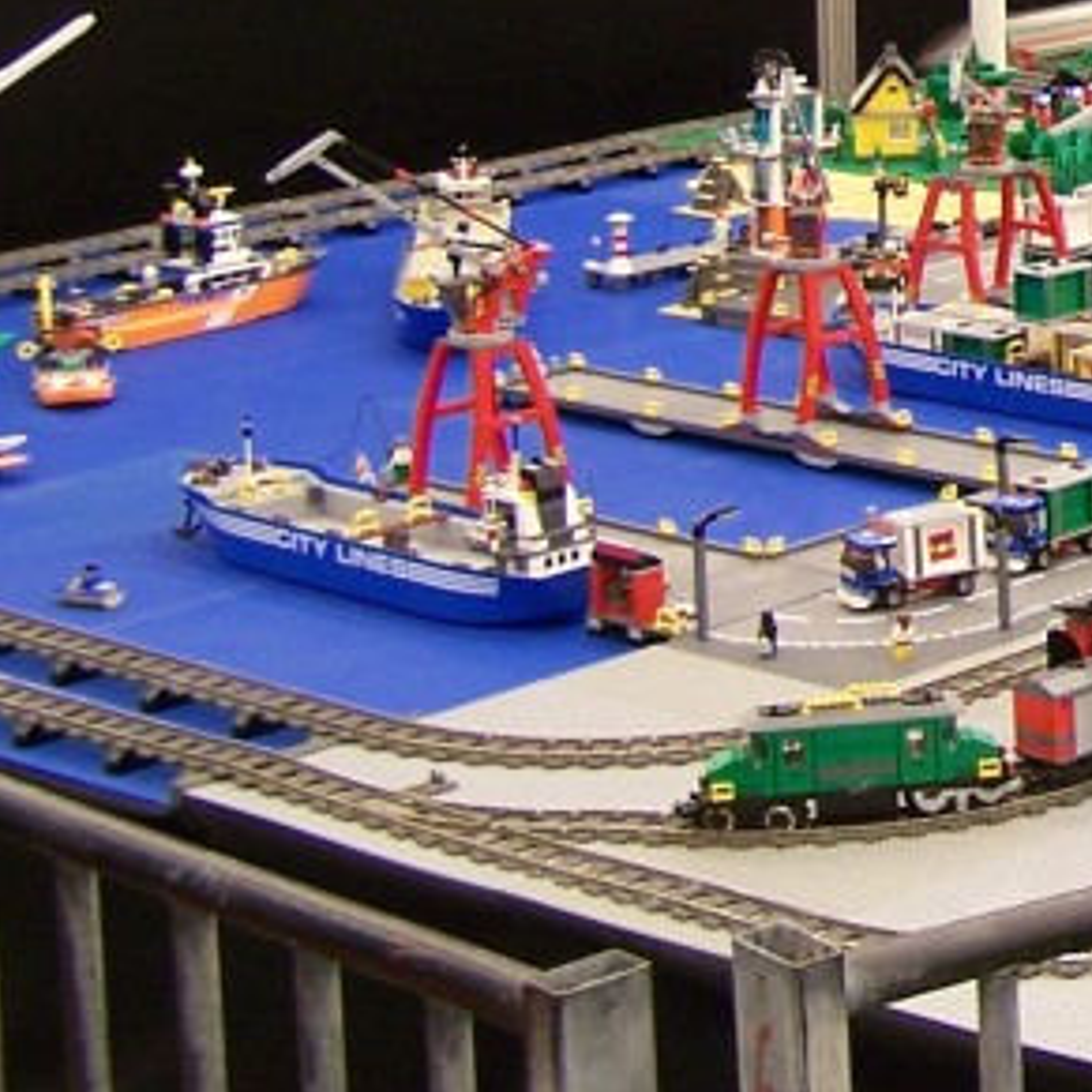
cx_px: 1797
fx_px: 4211
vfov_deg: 14.6
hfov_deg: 13.6
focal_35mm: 118
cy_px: 19
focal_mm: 6.3
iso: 80
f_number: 2.8
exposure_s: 1/2
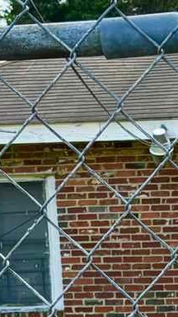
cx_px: 266
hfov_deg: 7.0
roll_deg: +1.0
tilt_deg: -9.1
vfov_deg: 12.0
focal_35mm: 170
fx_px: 1426
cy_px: 489
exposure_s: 1/1311
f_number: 1.6
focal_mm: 5.96
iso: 50
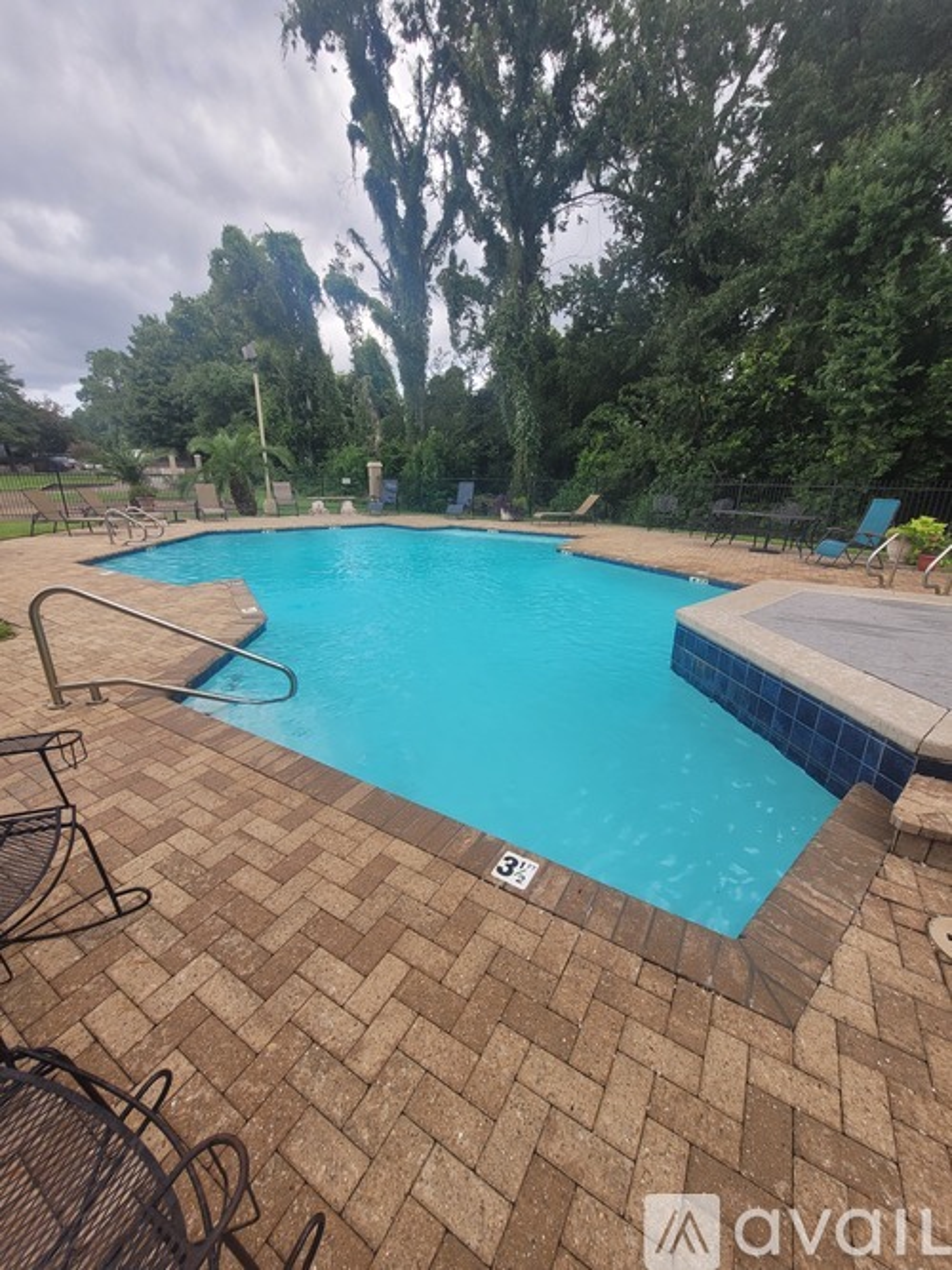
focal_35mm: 13
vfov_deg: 106.2
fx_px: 477
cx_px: 476
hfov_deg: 89.9
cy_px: 635
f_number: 2.2
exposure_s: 1/244
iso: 40
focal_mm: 1.74
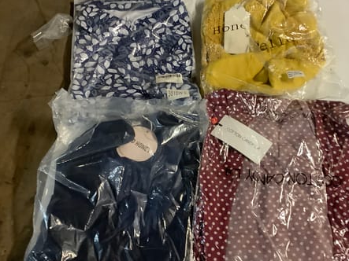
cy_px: 133
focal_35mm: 35
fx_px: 353
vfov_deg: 40.7
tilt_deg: -61.9
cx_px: 195
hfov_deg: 52.5
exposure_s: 1/25
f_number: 2.4
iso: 400
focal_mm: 3.3
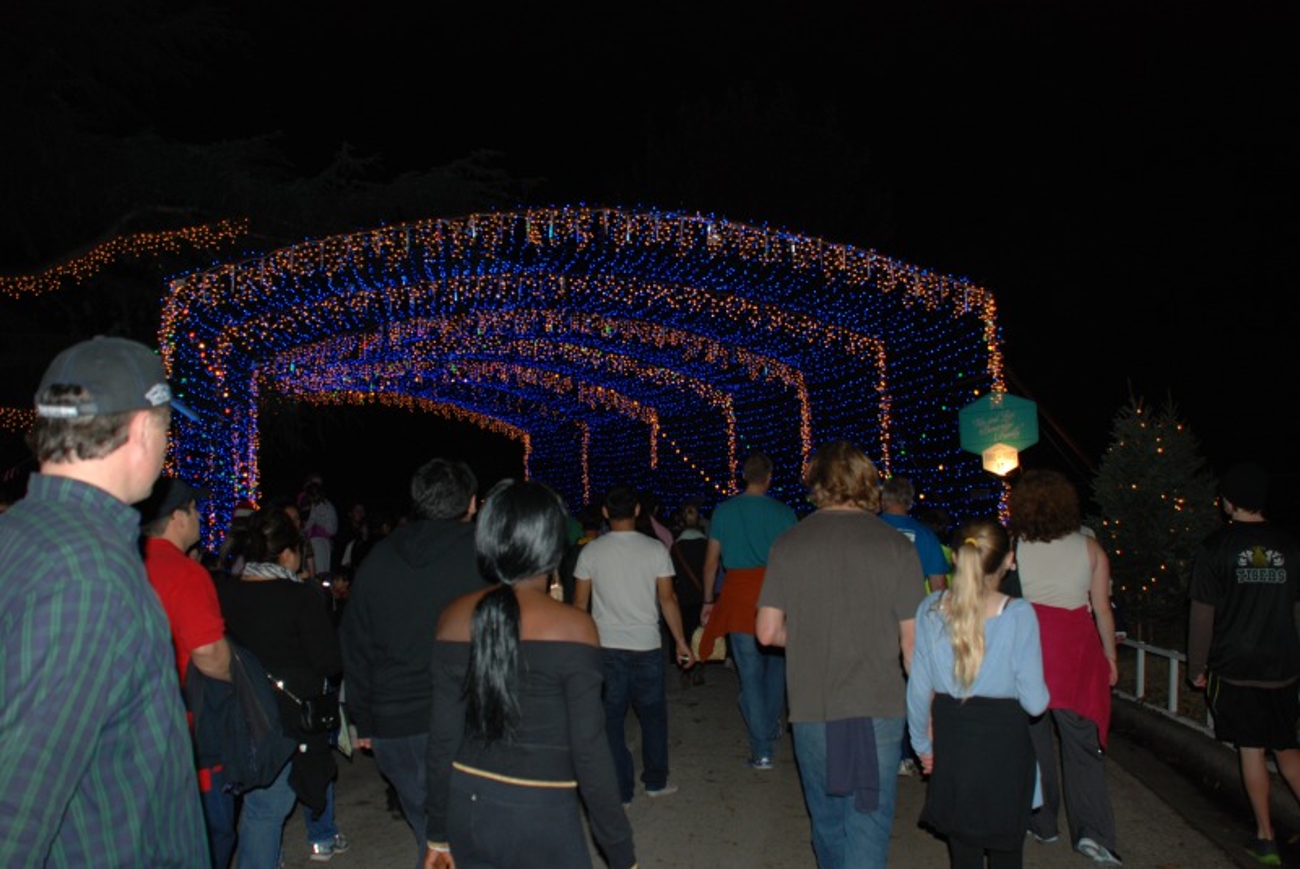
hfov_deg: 61.9
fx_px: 1084
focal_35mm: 30
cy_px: 434
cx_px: 650
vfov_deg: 43.7
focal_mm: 20
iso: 200
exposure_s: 1/60
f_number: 3.8
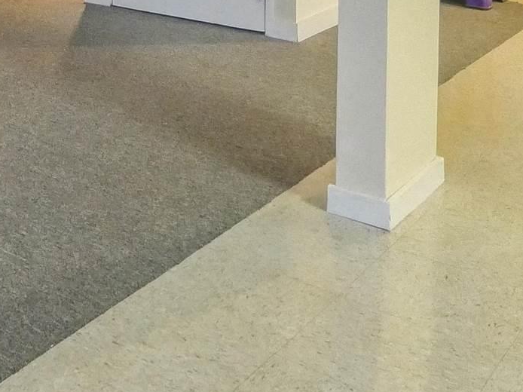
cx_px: -93
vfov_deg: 20.7
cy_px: -165
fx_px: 936
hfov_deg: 27.7
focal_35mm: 62
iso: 3200
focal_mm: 7
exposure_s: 1/13
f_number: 4.5
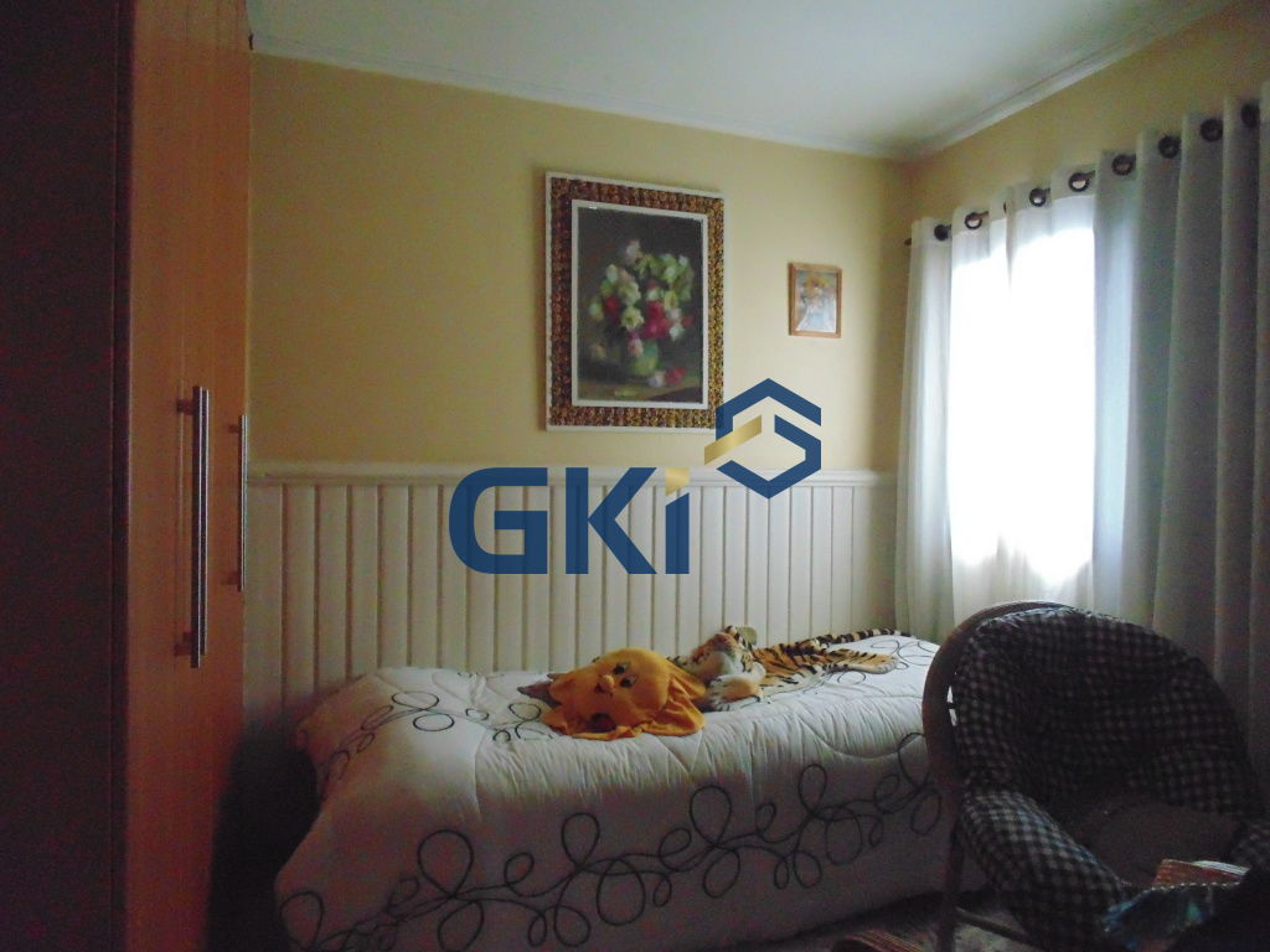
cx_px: 635
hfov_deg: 76.4
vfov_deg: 61.1
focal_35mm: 22
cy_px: 476
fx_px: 807
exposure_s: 1/125
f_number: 3.1
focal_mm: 4
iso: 800
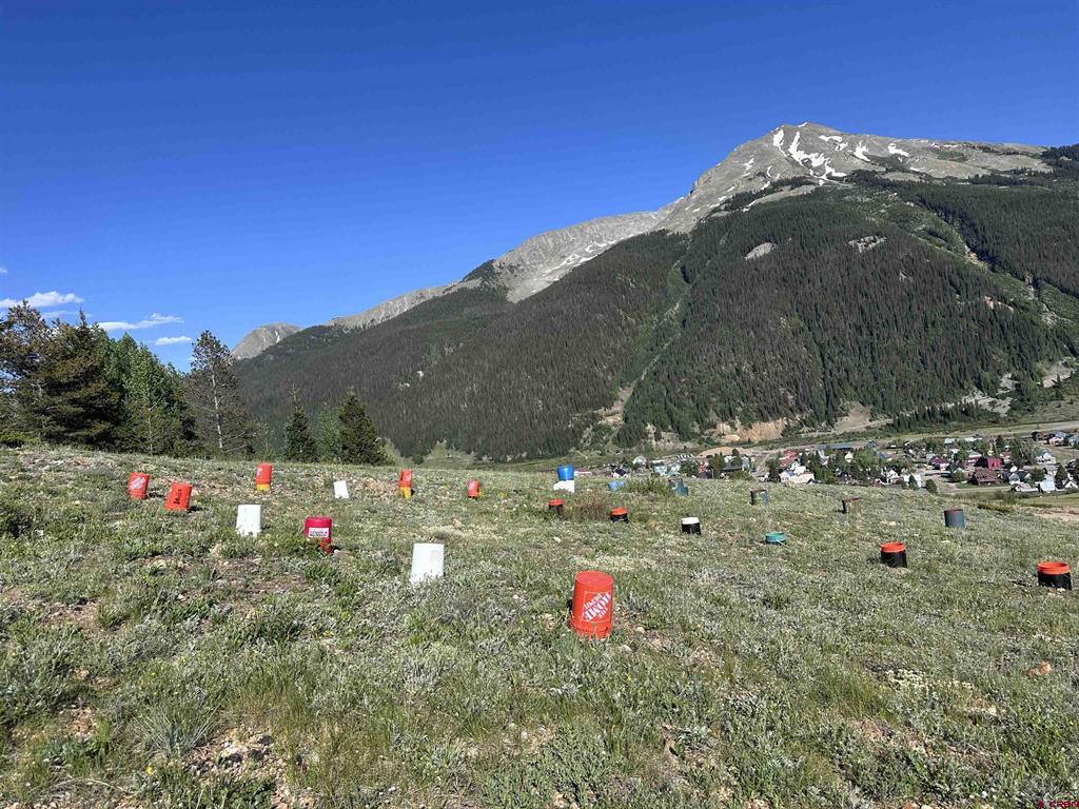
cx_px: 540
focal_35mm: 24
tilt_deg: +2.3
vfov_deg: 56.8
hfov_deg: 71.6
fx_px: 748
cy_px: 404
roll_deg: +6.3
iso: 80
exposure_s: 1/4016
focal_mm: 6.86
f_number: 1.78
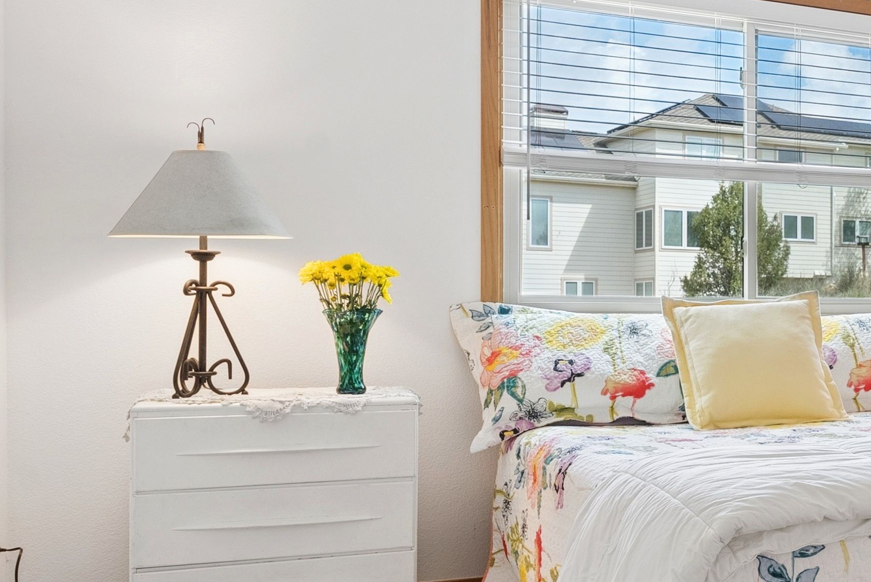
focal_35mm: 48
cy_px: 331
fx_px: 1162
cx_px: 921
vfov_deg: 28.1
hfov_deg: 35.9
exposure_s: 1/40
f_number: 9
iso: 800
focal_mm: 19
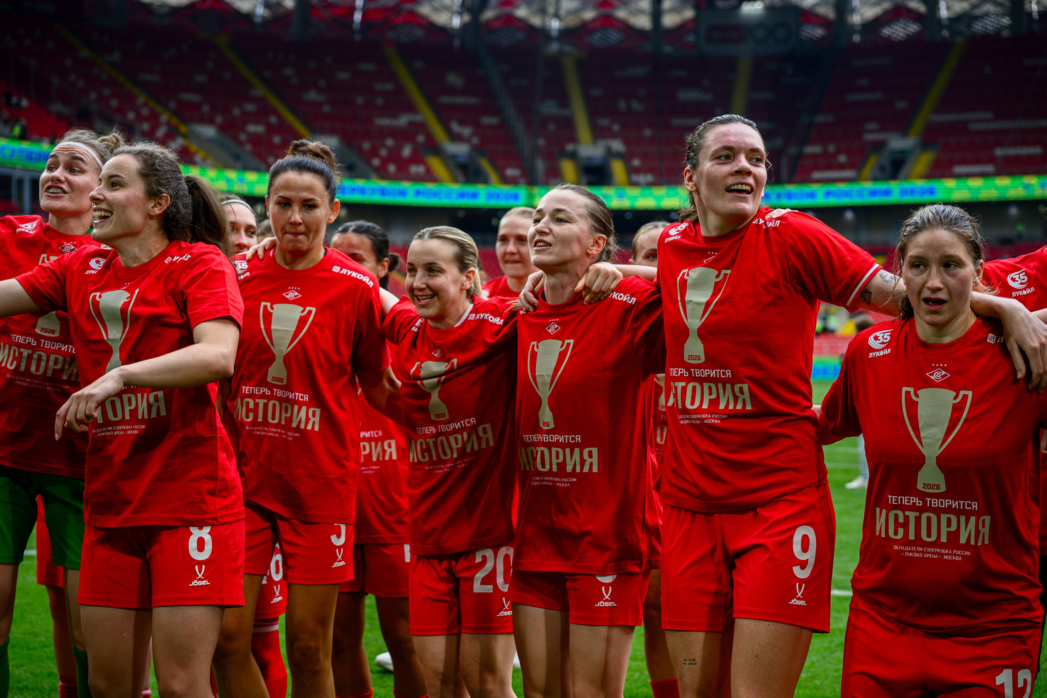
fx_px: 1978
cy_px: 349
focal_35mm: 68
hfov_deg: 29.7
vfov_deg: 20.0
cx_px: 524
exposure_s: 1/1000
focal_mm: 68
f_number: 4
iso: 800
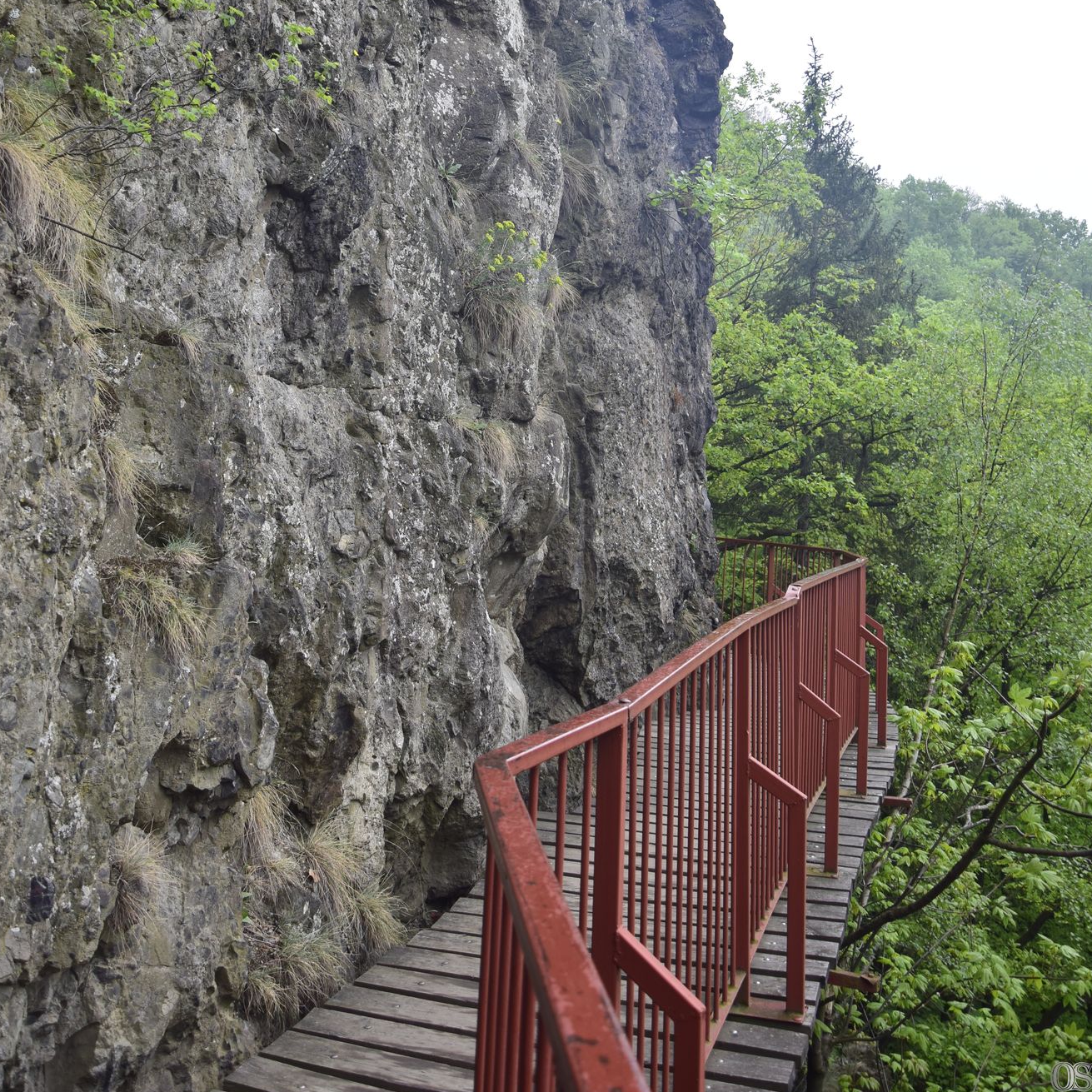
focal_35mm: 35
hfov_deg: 47.2
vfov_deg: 45.5
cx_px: 550
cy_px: 266
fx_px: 1249
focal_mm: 18
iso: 180
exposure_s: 1/400
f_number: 4.5
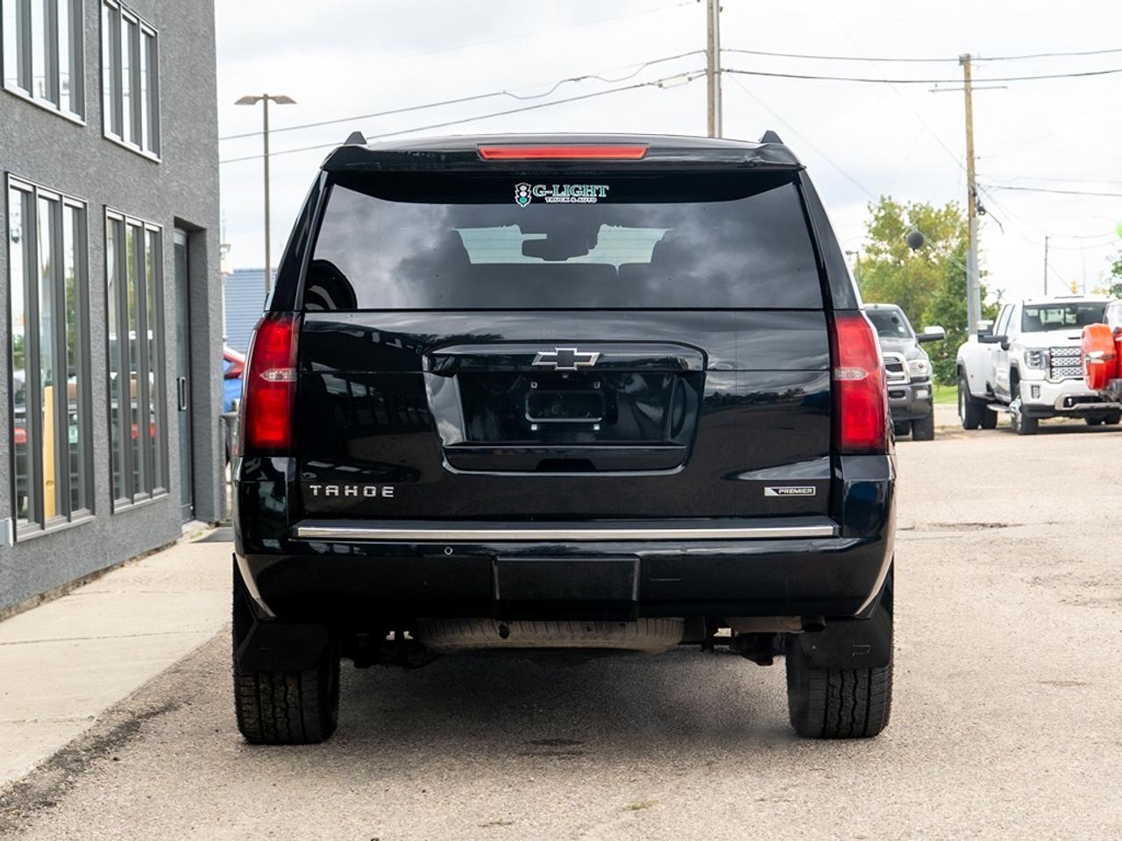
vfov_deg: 16.3
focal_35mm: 90
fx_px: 2931
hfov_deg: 21.7
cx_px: 578
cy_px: 231
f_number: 5
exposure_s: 1/160
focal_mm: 50
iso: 100
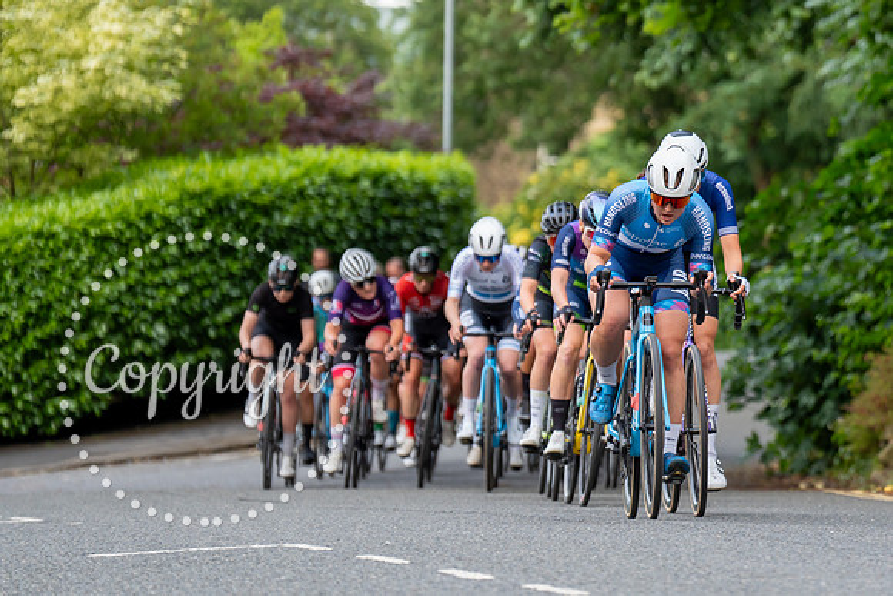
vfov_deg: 6.0
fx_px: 5674
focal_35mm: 229
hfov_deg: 9.0
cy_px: 201
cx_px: 740
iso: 640
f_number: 2.8
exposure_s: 1/500
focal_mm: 138
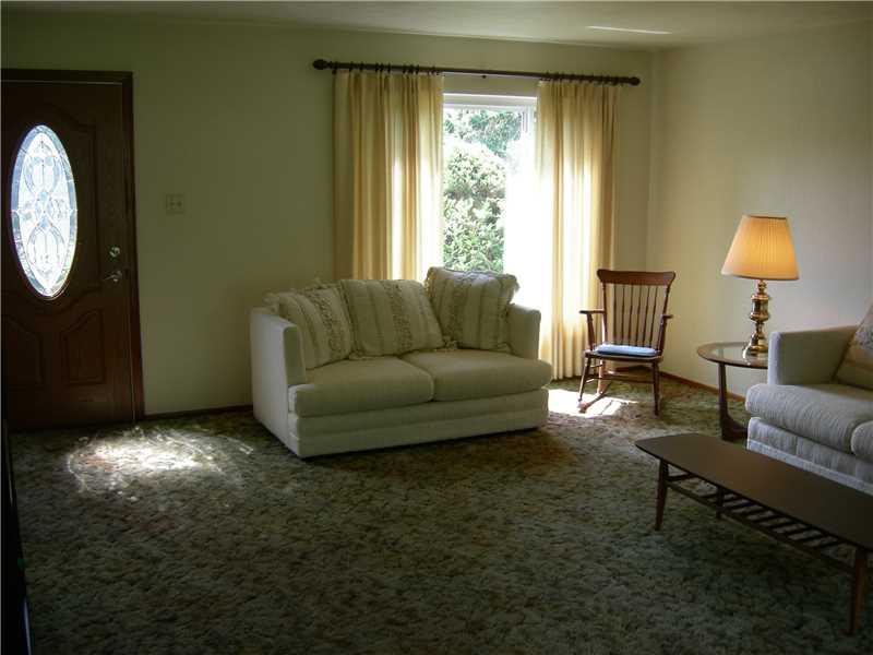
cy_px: 328
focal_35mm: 36
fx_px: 908
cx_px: 436
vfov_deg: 39.7
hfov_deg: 51.4
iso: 64
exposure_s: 1/58.1
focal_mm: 7.5
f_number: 2.7
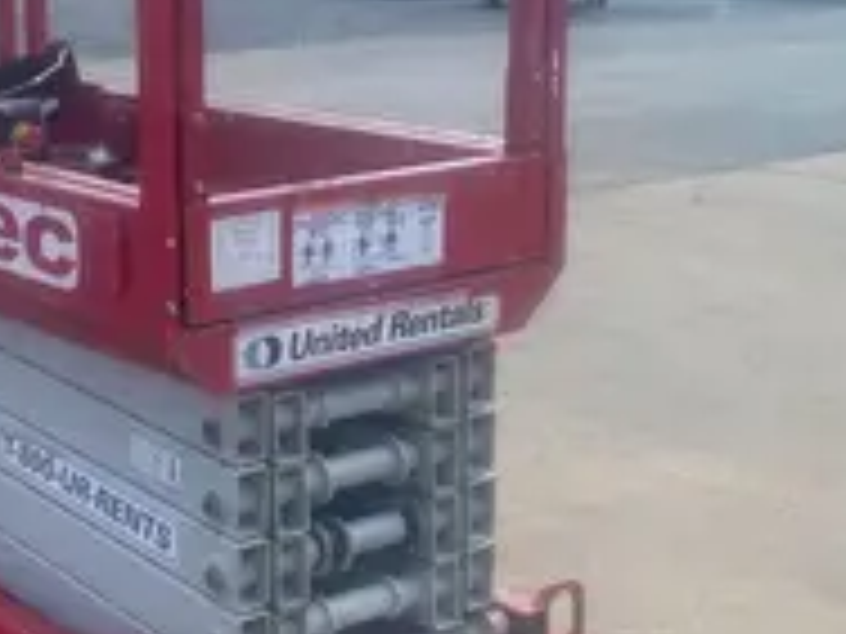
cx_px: 162
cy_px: 205
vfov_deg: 19.3
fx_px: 1857
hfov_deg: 25.2
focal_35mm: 76
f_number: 1.8
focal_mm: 4.25
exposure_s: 1/1043
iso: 32
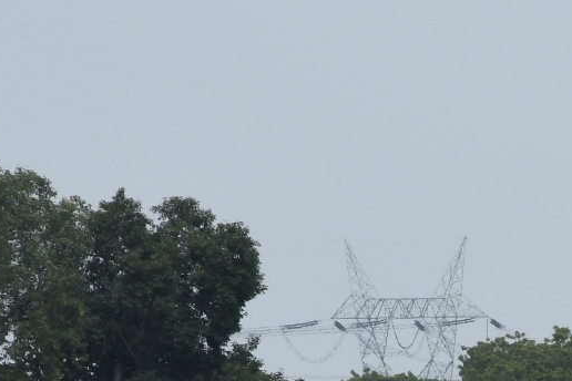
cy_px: 671
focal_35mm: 769
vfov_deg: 1.8
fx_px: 12218
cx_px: 872
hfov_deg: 2.7
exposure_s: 1/200
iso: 250
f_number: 16
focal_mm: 140
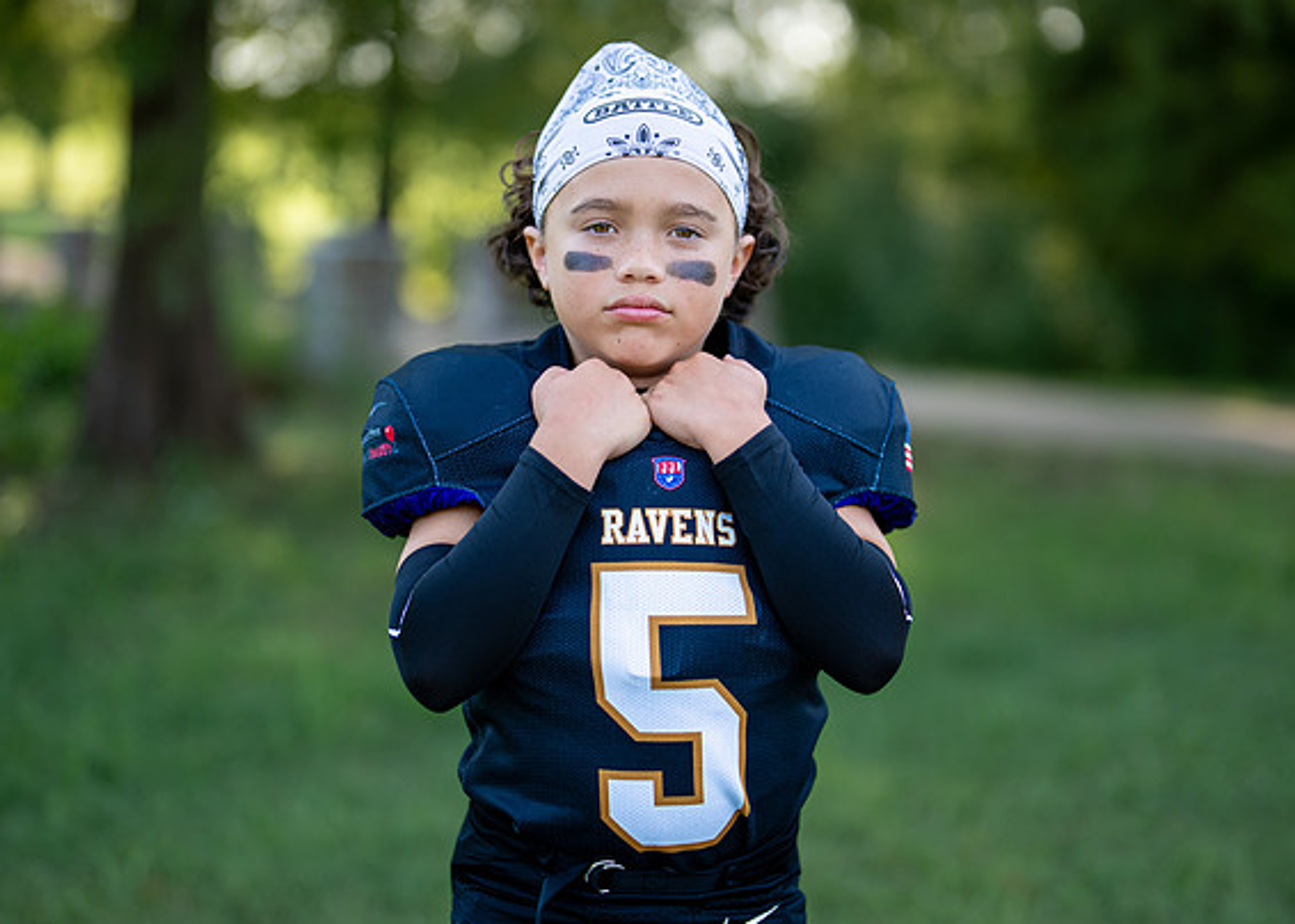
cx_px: 661
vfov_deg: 21.6
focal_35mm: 66
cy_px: 424
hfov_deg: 29.9
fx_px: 2427
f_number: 1.2
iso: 100
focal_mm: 50
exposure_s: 1/1250
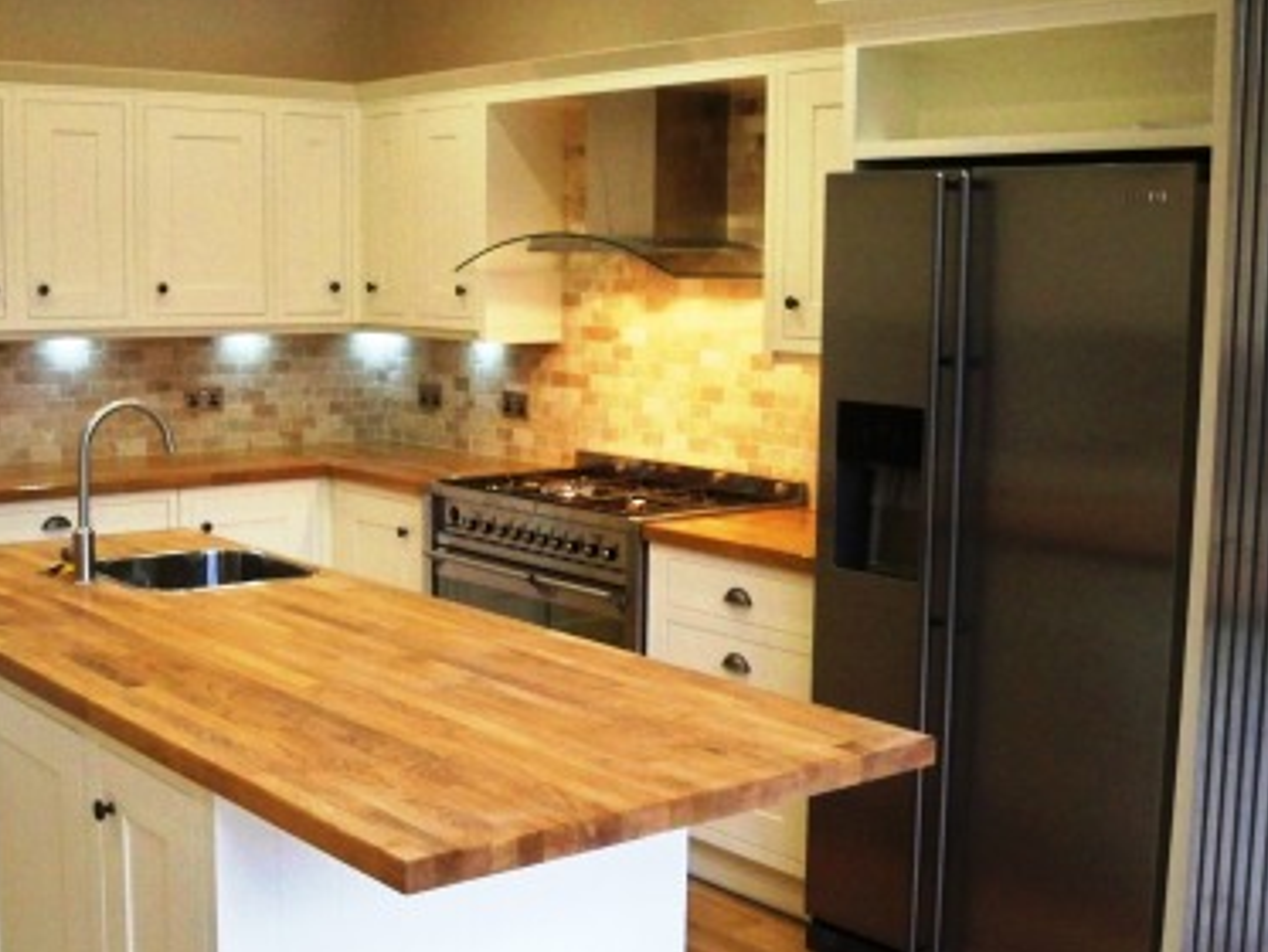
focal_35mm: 48
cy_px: 483
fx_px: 1759
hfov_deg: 39.6
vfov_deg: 30.3
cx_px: 564
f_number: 3.1
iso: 500
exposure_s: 1/60
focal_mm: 6.3
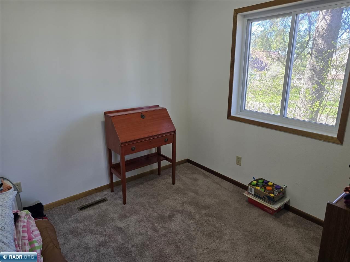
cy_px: 131
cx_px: 175
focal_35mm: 23
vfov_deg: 58.9
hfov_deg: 73.9
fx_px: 233
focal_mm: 6.3
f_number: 1.7
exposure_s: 1/120
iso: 125
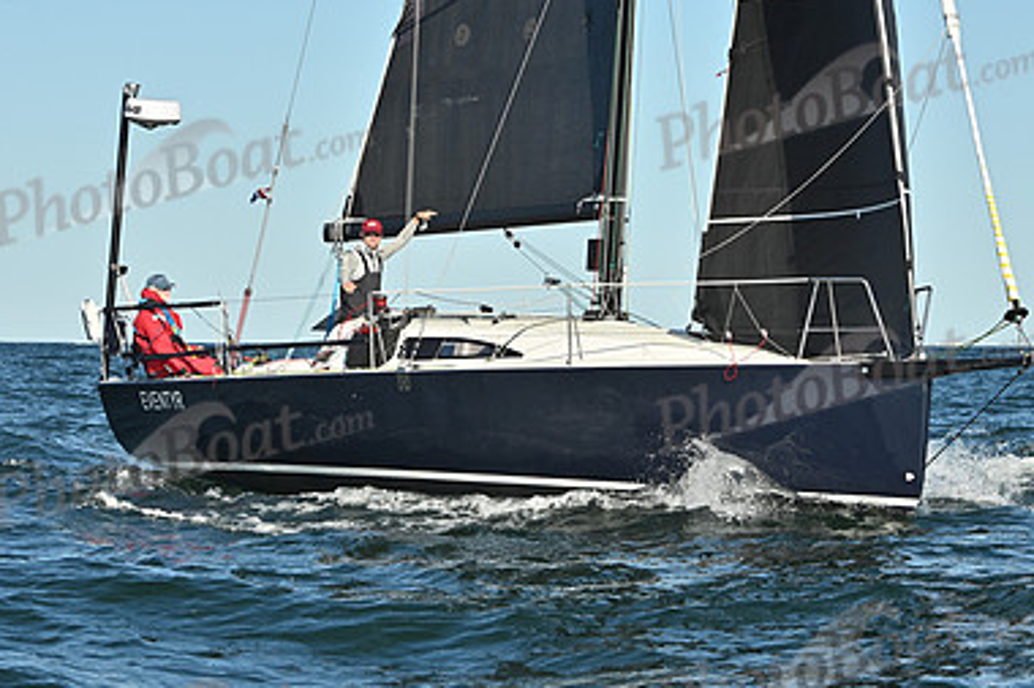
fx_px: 4823
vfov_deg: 8.2
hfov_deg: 12.2
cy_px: 279
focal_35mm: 168
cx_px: 517
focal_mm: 110
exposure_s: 1/1250
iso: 320
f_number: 8
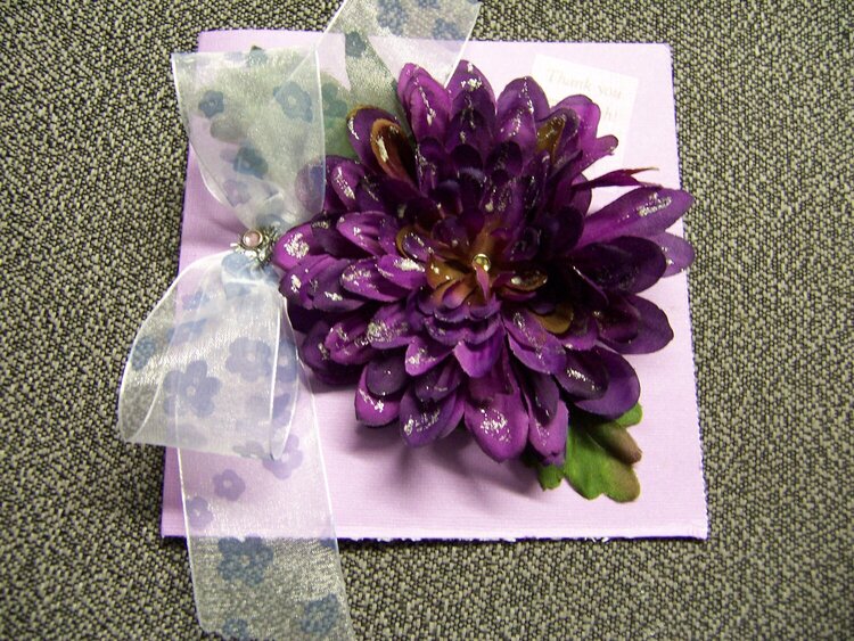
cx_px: 427
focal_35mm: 33
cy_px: 320
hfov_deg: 55.3
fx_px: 814
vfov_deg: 43.0
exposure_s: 1/8
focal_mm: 5.5
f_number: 2.8
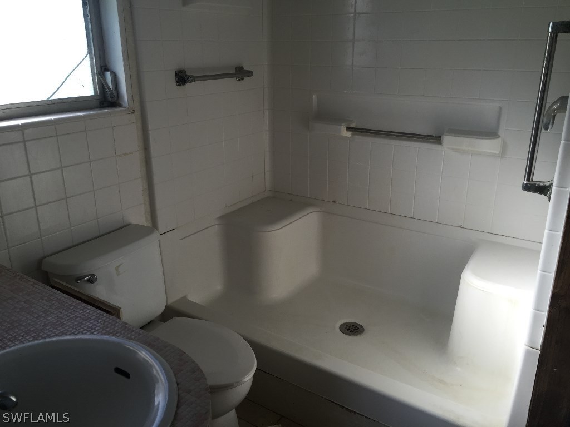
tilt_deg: -19.1
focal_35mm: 29
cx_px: 285
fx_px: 478
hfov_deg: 61.7
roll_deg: -0.3
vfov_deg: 48.2
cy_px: 214
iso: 40
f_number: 2.2
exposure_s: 1/60
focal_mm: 4.15
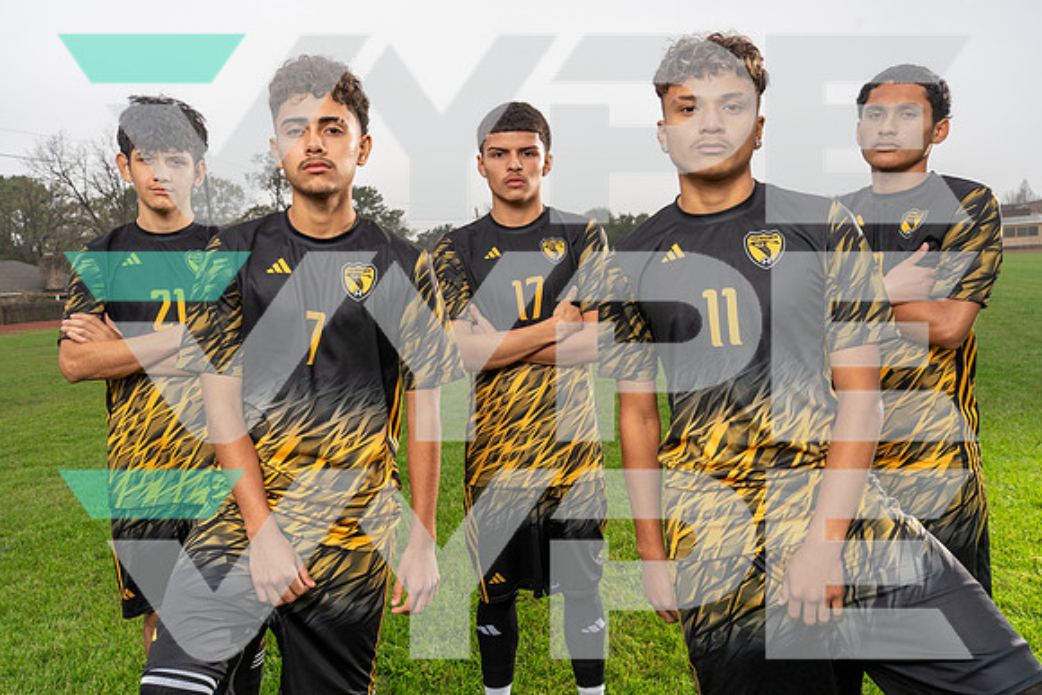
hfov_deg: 61.9
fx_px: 868
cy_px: 348
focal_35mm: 30
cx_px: 521
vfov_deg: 43.6
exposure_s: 1/200
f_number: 8
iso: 250
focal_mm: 30
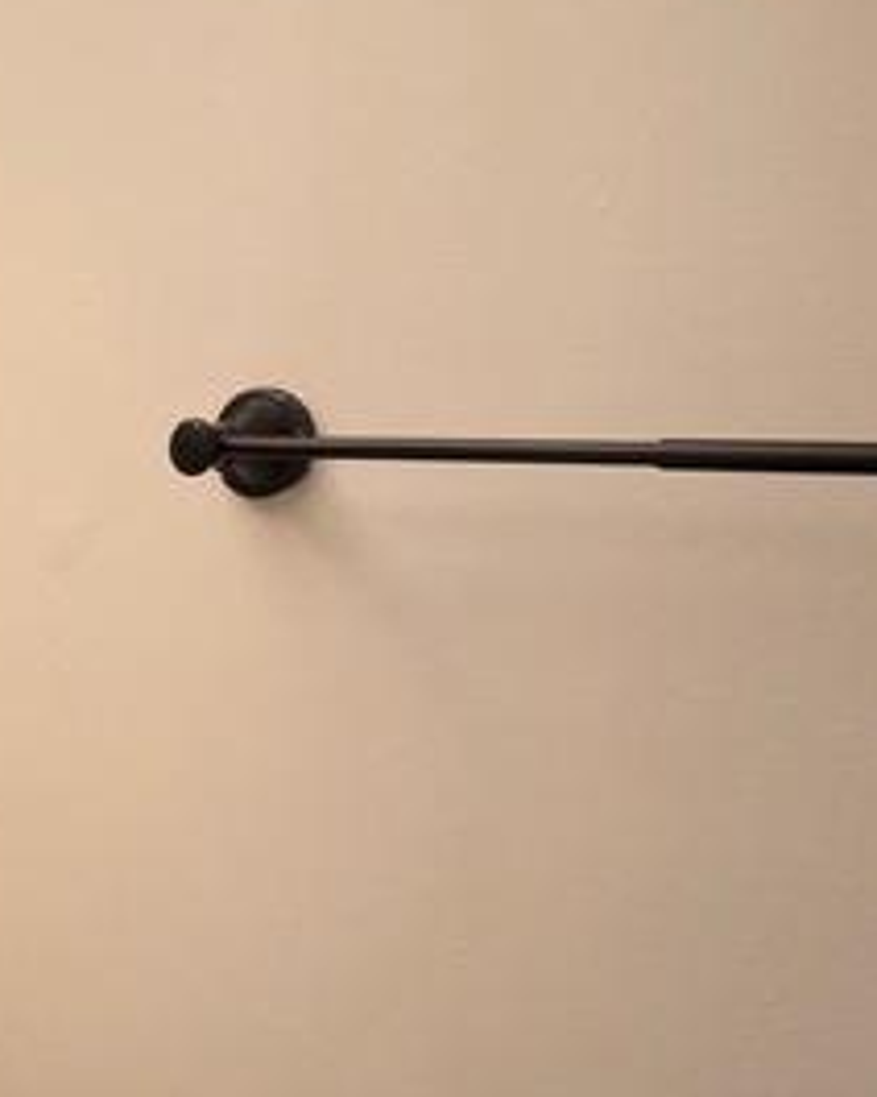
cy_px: 869
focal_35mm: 68
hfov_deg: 20.5
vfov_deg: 27.4
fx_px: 2206
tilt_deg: -13.2
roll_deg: +0.9
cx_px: -261
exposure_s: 1/120
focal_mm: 6.76
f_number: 1.78
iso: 80
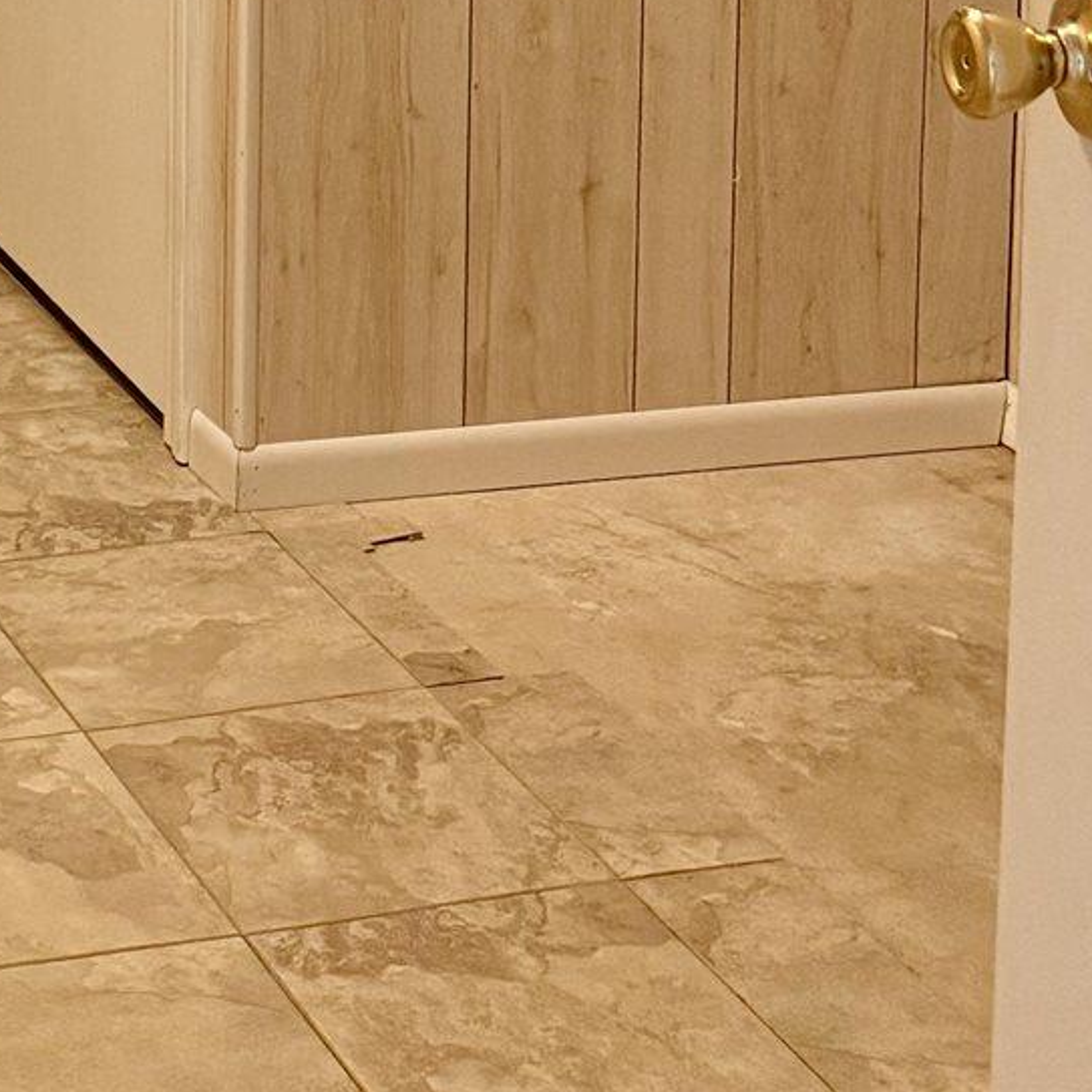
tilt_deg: -4.2
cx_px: -481
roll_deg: -0.6
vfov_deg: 16.8
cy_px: -704
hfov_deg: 17.6
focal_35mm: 90
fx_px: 3212
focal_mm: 6.76
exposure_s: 1/60
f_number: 1.78
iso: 320
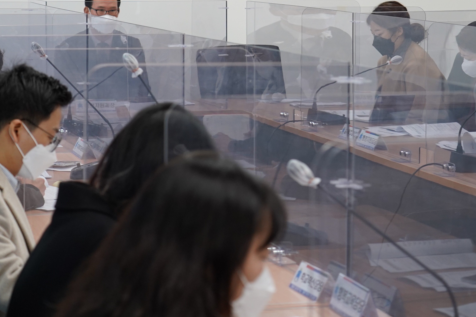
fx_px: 1428
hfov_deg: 18.9
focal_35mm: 108
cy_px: 65
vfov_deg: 12.6
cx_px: 233
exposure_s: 1/160
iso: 1000
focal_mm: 60
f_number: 4
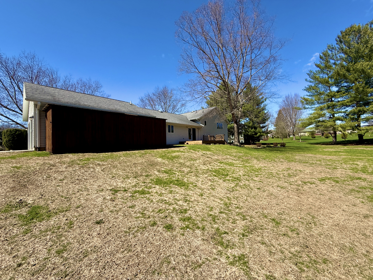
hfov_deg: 102.1
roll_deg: +2.0
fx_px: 151
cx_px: 186
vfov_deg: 85.7
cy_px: 140
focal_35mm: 14
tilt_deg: +3.3
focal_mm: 2.22
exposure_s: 1/1368
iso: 50
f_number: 2.2
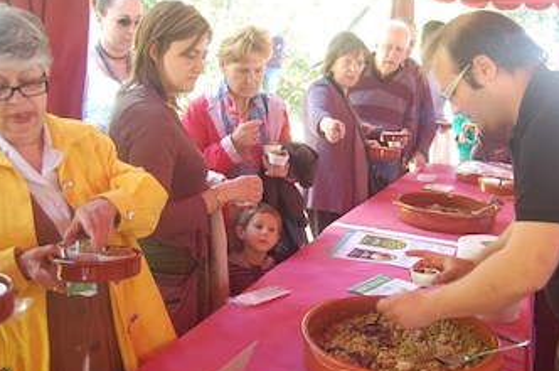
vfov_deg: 32.1
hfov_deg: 46.8
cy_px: 186
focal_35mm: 42
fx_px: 645
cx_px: 310
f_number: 3.8
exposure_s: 1/30
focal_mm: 23
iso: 450
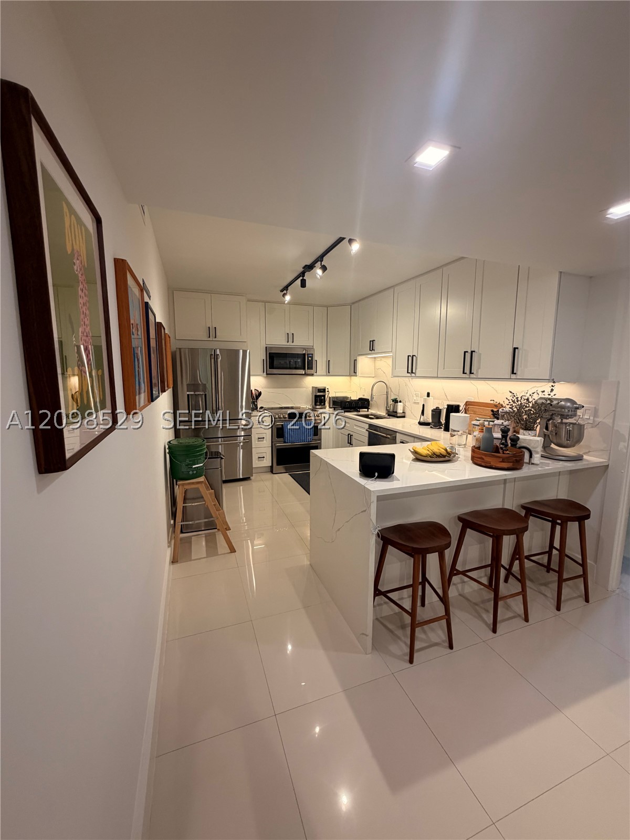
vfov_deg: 102.1
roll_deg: -0.7
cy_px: 420
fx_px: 340
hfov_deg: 85.7
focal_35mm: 14
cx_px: 315
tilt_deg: -8.3
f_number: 2.2
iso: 200
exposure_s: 1/120
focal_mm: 2.22
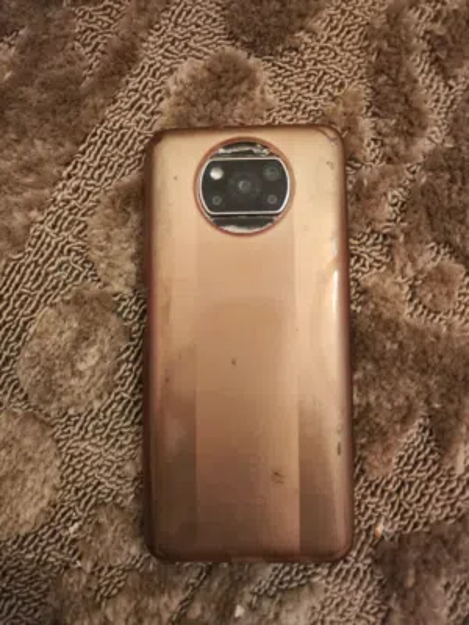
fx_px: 415
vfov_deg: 73.9
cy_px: 312
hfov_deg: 58.9
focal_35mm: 23
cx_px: 234
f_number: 1.69
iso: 6846
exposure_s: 1/24
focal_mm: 7.01
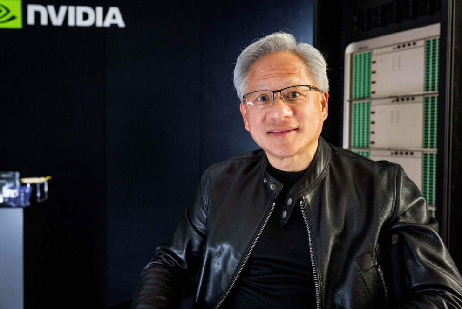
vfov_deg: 41.1
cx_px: 228
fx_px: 411
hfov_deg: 58.7
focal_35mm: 32
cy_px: 152
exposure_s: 1/60
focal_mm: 31
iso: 2500
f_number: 3.2
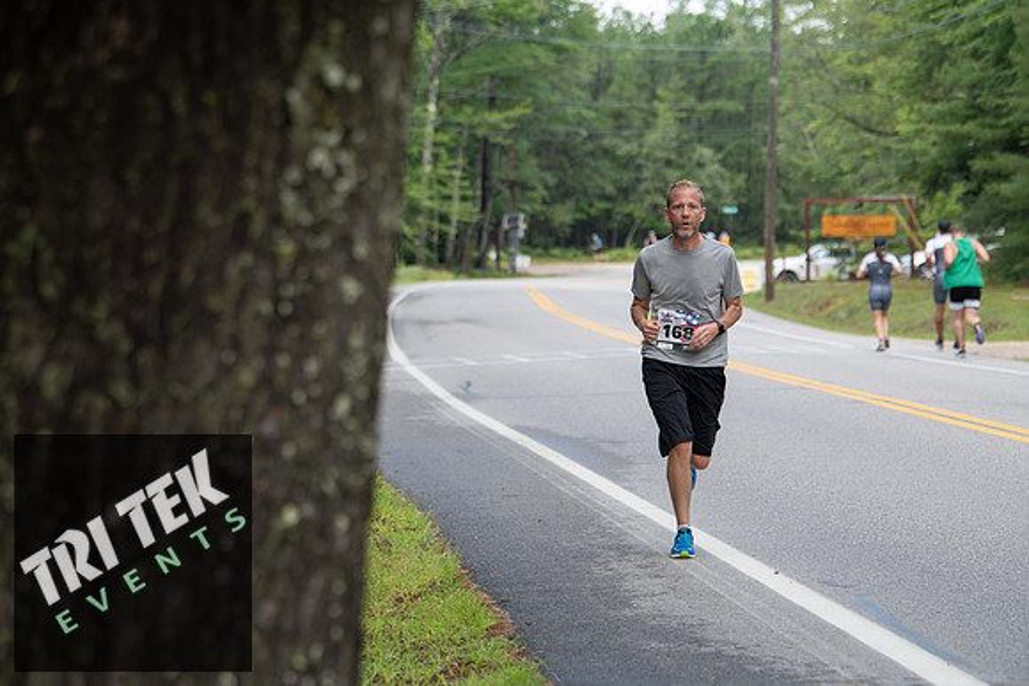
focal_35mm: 130
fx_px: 3717
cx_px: 514
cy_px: 343
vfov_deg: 10.6
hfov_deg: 15.8
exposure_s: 1/400
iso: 400
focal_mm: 130
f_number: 4.5
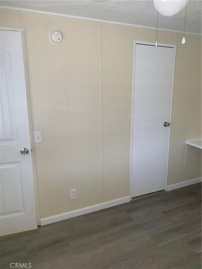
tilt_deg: -5.9
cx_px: 101
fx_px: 202
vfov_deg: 67.3
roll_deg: -0.3
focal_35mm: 26
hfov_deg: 53.1
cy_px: 134
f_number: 1.8
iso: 100
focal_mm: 4.25
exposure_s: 1/121
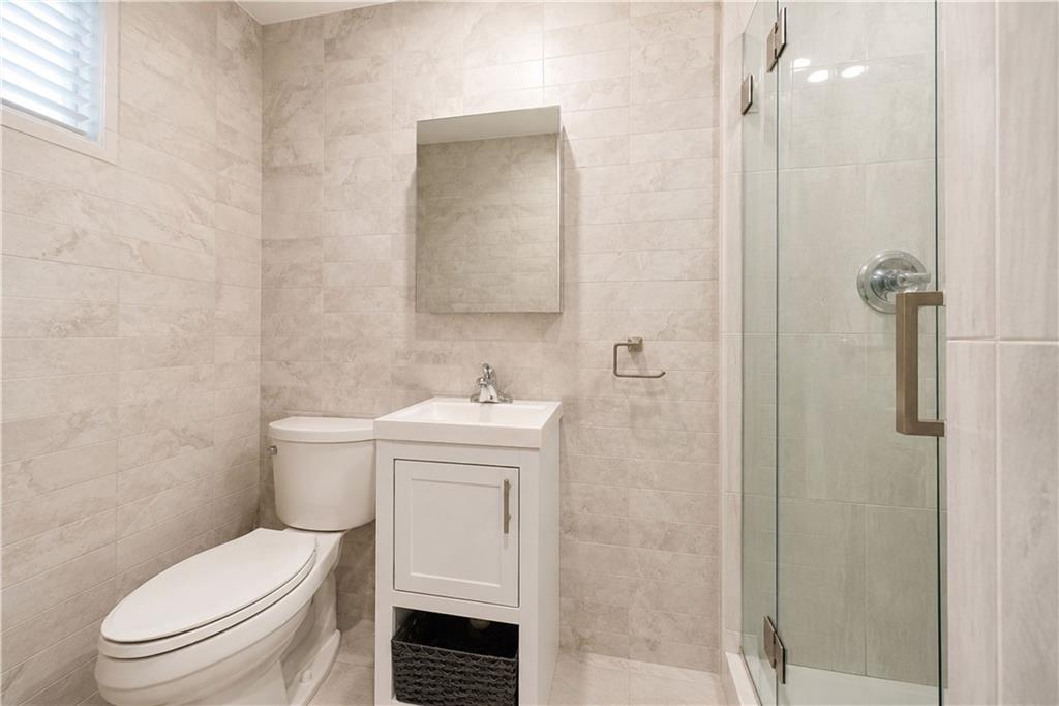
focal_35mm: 15
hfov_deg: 100.4
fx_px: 441
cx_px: 530
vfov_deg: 77.3
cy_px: 353
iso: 2000
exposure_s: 1/40
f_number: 5.6
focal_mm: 10
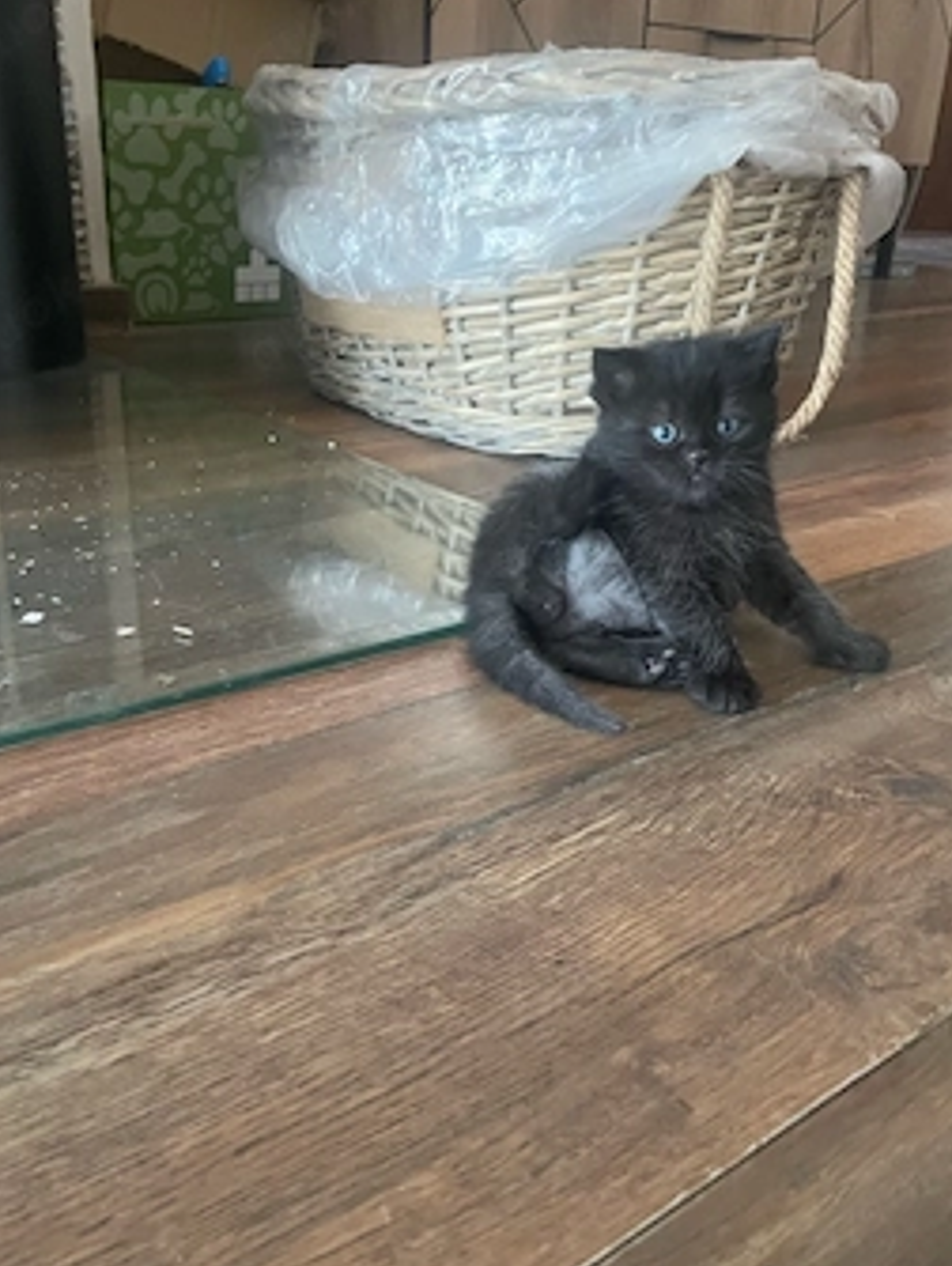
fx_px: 1135
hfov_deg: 45.5
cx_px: 438
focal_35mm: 31
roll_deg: -1.4
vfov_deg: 58.3
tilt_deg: -22.0
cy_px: 624
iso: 640
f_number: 1.6
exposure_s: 1/40
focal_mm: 4.2
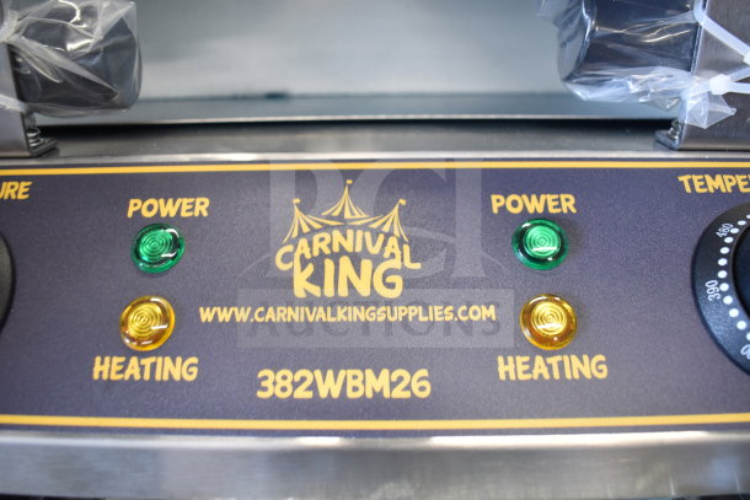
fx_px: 625
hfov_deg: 61.9
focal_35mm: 30
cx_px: 375
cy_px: 250
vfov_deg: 43.6
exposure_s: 1/30
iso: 640
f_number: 3.5
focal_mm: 20
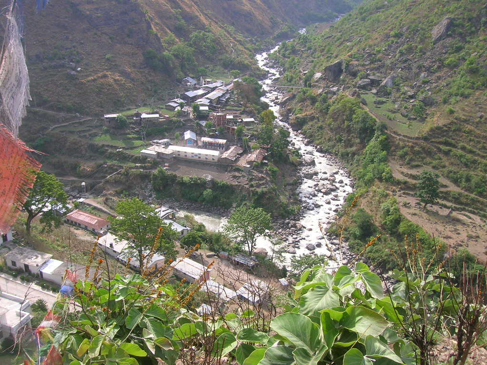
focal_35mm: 34
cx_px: 244
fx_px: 478
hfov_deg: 54.0
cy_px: 182
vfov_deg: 41.8
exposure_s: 1/148
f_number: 4.9
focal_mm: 5.7
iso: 50
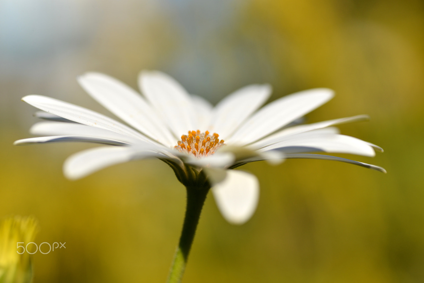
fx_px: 1060
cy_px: 142
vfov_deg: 15.2
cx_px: 212
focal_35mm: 90
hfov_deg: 22.6
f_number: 8
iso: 200
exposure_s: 1/3000
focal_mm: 90
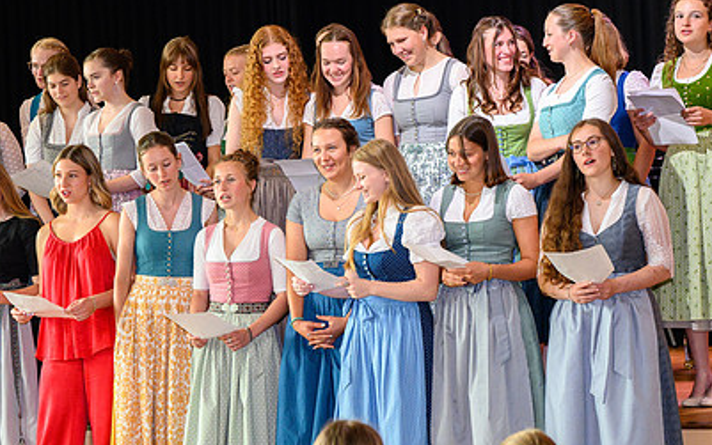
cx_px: 305
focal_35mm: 110
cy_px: 234
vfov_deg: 11.9
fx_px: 2135
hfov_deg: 18.9
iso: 2000
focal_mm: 70
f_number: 4.5
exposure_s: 1/250
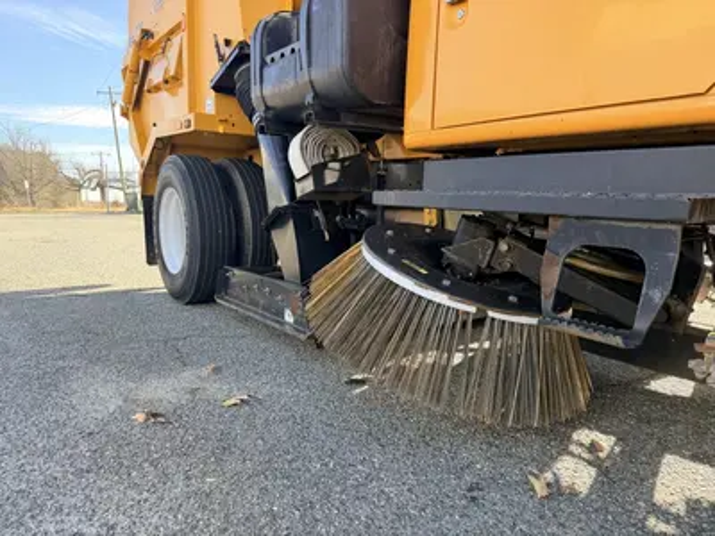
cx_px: 358
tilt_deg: -7.6
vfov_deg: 56.8
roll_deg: -0.2
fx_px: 496
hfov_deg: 71.6
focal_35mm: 24
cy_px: 268
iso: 100
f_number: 1.78
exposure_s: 1/555
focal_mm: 6.76
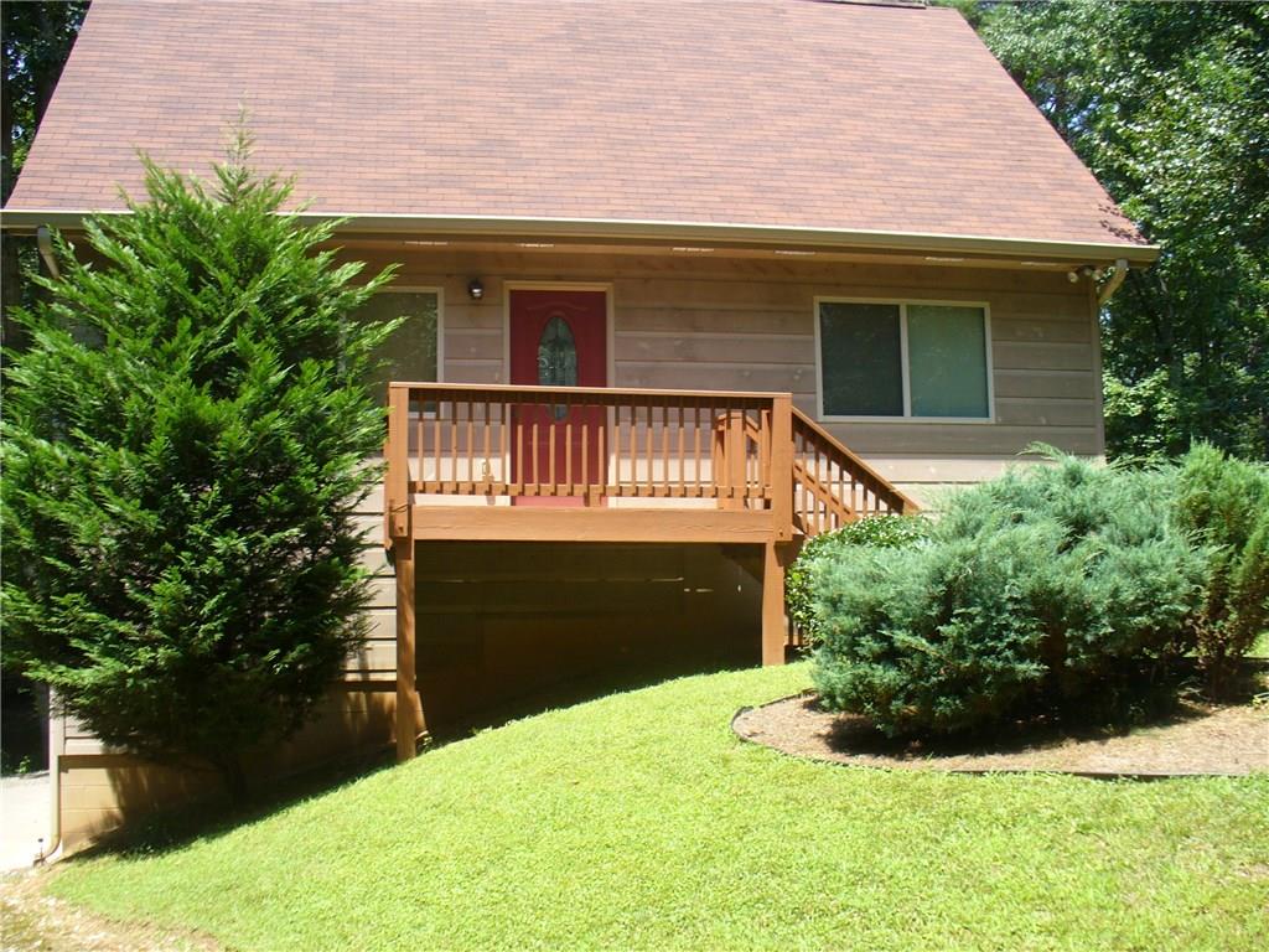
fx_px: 1356
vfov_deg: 38.7
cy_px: 476
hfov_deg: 50.1
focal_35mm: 37
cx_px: 634
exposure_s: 1/320
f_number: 2.8
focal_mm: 6.1
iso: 80
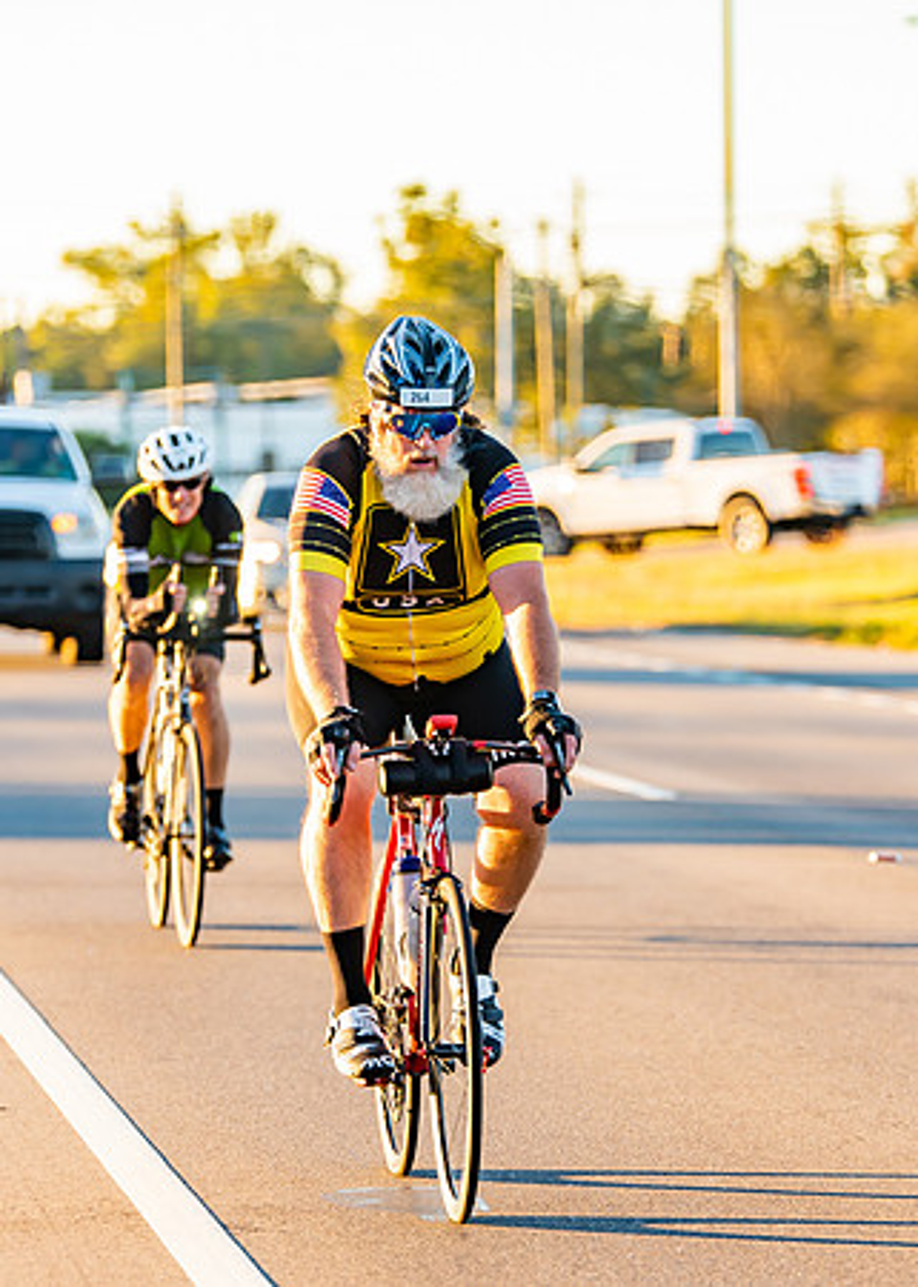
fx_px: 7961
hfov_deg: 6.6
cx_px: 458
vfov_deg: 9.2
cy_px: 612
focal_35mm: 218
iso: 250
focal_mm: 135
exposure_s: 1/500
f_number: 2.8
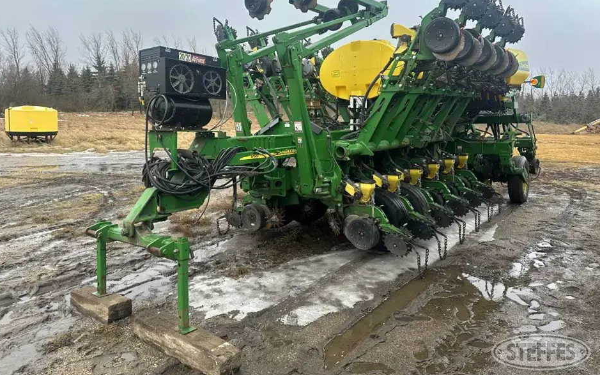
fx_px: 425
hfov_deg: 70.4
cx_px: 298
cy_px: 148
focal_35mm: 26
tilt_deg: -4.2
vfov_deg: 47.3
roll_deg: -0.6
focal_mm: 6.86
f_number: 1.78
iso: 64
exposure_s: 1/229
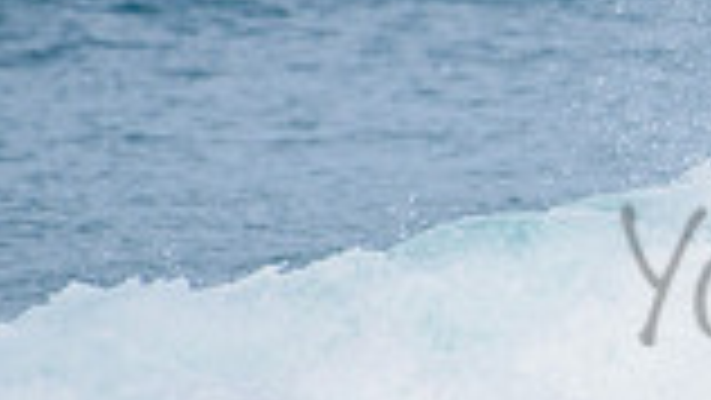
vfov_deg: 0.6
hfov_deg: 1.1
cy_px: 236
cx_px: 1084
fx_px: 36247
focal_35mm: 1922
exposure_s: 1/2000
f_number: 5.6
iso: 250
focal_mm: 500
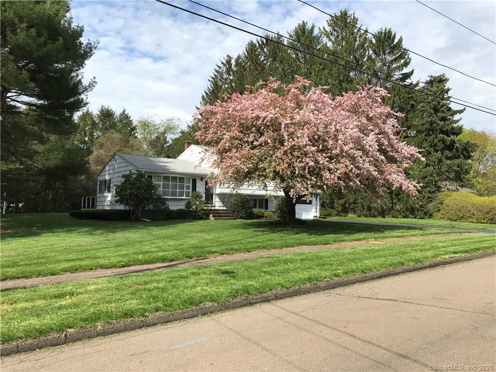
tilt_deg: +5.6
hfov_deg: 63.4
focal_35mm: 28
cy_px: 186
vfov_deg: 49.7
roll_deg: -0.4
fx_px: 401
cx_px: 248
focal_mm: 3.99
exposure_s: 1/2083
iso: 20
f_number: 1.8
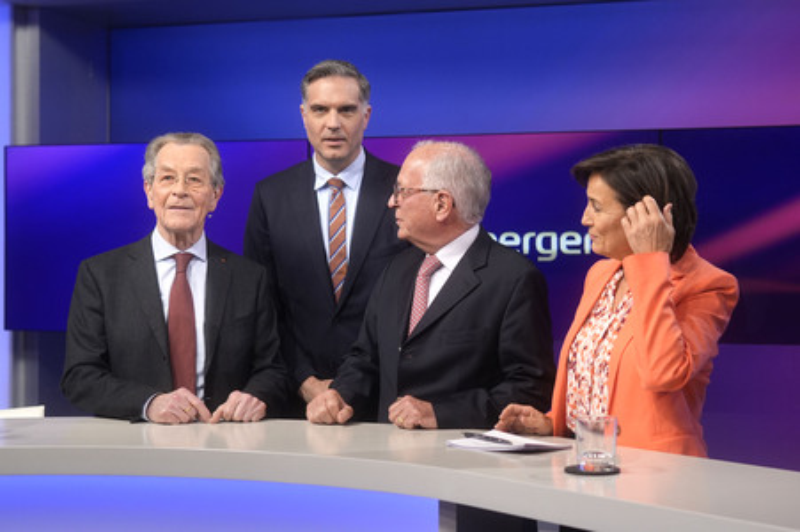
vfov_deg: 29.8
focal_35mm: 45
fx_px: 999
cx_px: 400
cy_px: 266
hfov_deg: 43.6
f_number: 2.2
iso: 640
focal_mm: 30
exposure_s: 1/200
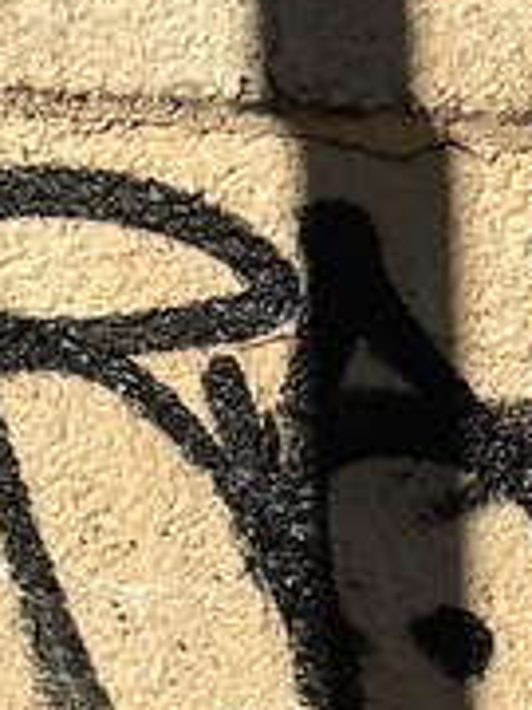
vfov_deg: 11.4
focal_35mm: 173
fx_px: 3545
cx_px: 914
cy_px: 193
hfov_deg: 8.3
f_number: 1.6
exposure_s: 1/5051
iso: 32
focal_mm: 4.2
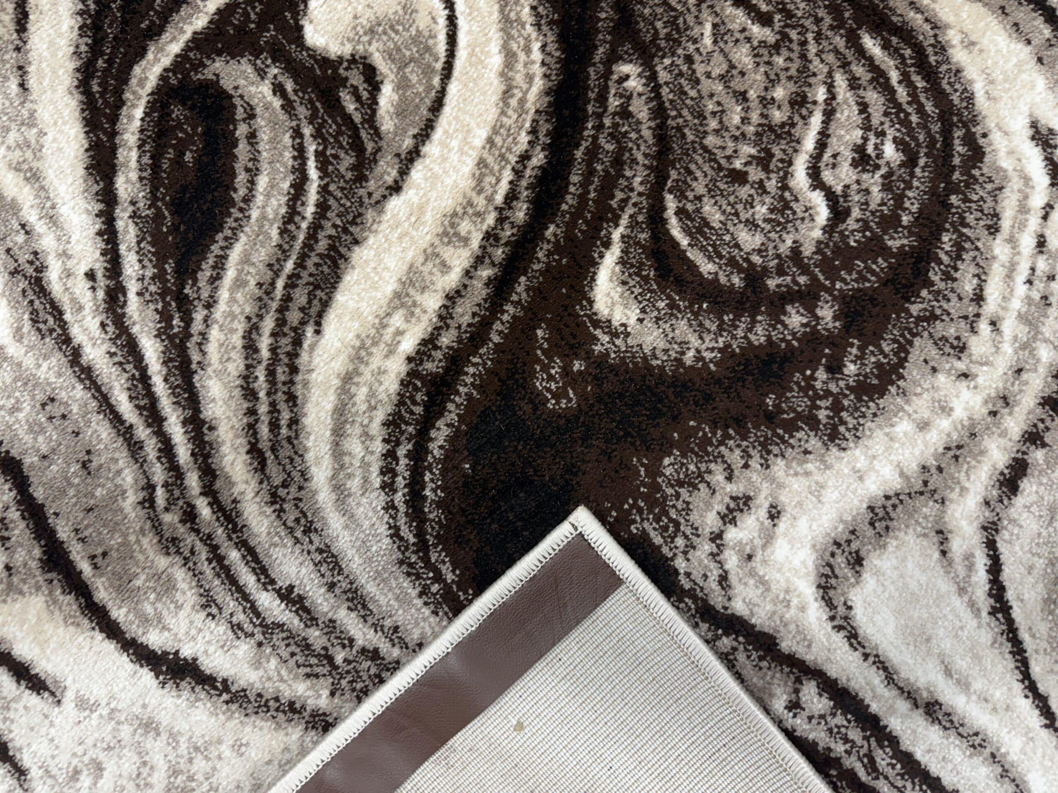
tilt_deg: -84.9
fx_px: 734
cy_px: 396
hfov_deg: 71.6
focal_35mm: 24
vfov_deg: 56.8
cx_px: 529
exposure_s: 1/120
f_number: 1.78
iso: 160
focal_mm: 6.76
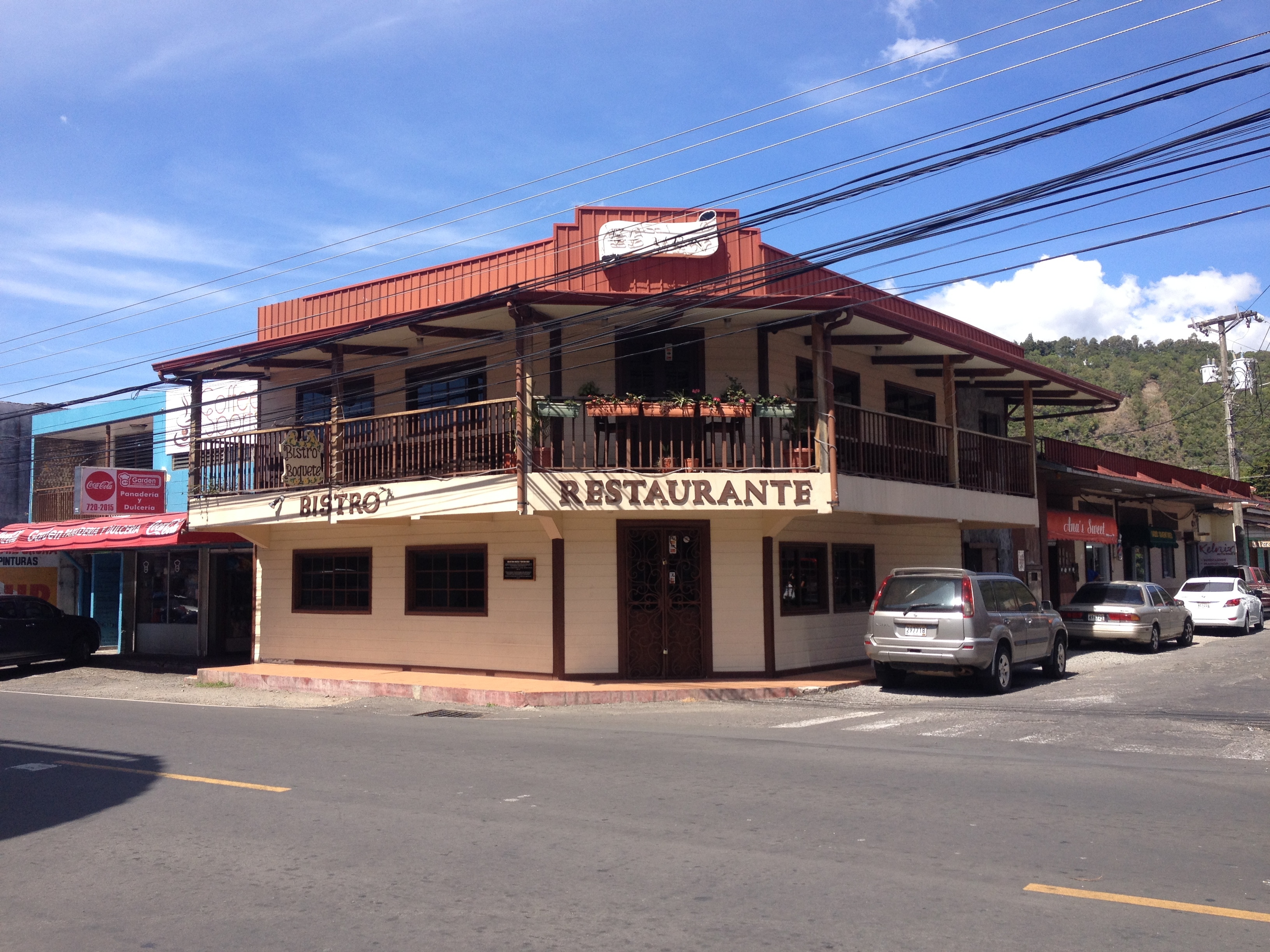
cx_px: 635
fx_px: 1284
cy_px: 476
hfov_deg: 52.6
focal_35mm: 35
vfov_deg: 40.7
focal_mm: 4.28
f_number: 2.4
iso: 50
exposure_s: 1/1062
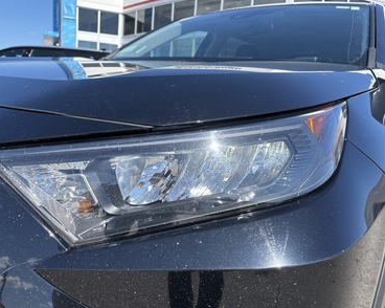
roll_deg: -3.9
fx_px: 330
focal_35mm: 29
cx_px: 167
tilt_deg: -10.4
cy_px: 157
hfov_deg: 60.3
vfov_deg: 49.9
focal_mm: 5.96
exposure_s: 1/1567
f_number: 1.6
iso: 50
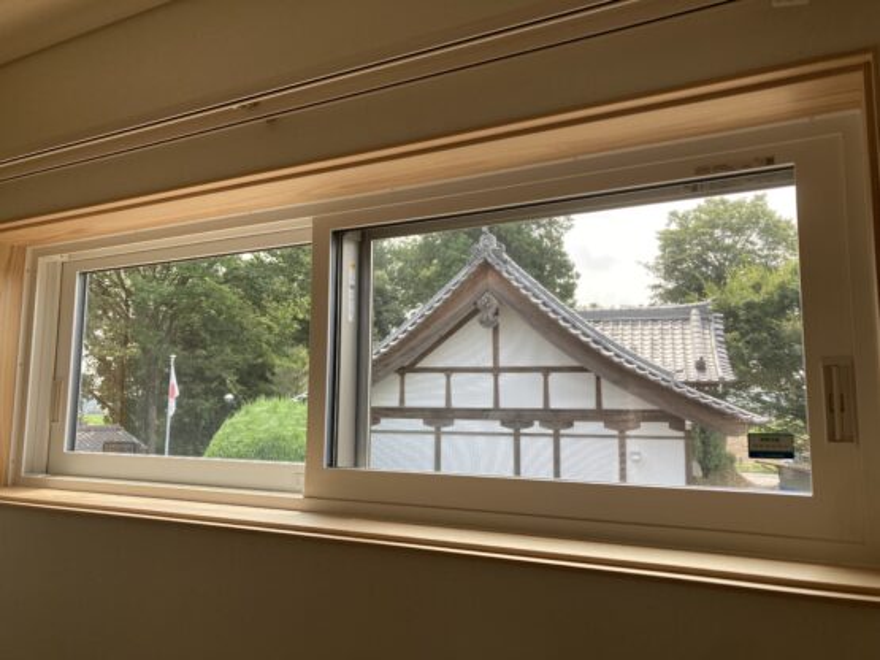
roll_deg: -0.8
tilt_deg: +7.3
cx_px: 440
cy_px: 330
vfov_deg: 49.7
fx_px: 712
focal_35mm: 28
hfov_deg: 63.5
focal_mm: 3.99
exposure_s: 1/180
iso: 20
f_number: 1.8
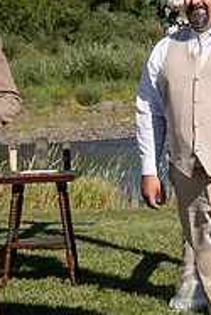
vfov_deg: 13.7
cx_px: 192
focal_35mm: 149
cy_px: 62
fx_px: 1307
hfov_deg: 9.2
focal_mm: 62
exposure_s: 1/400
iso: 100
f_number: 6.3
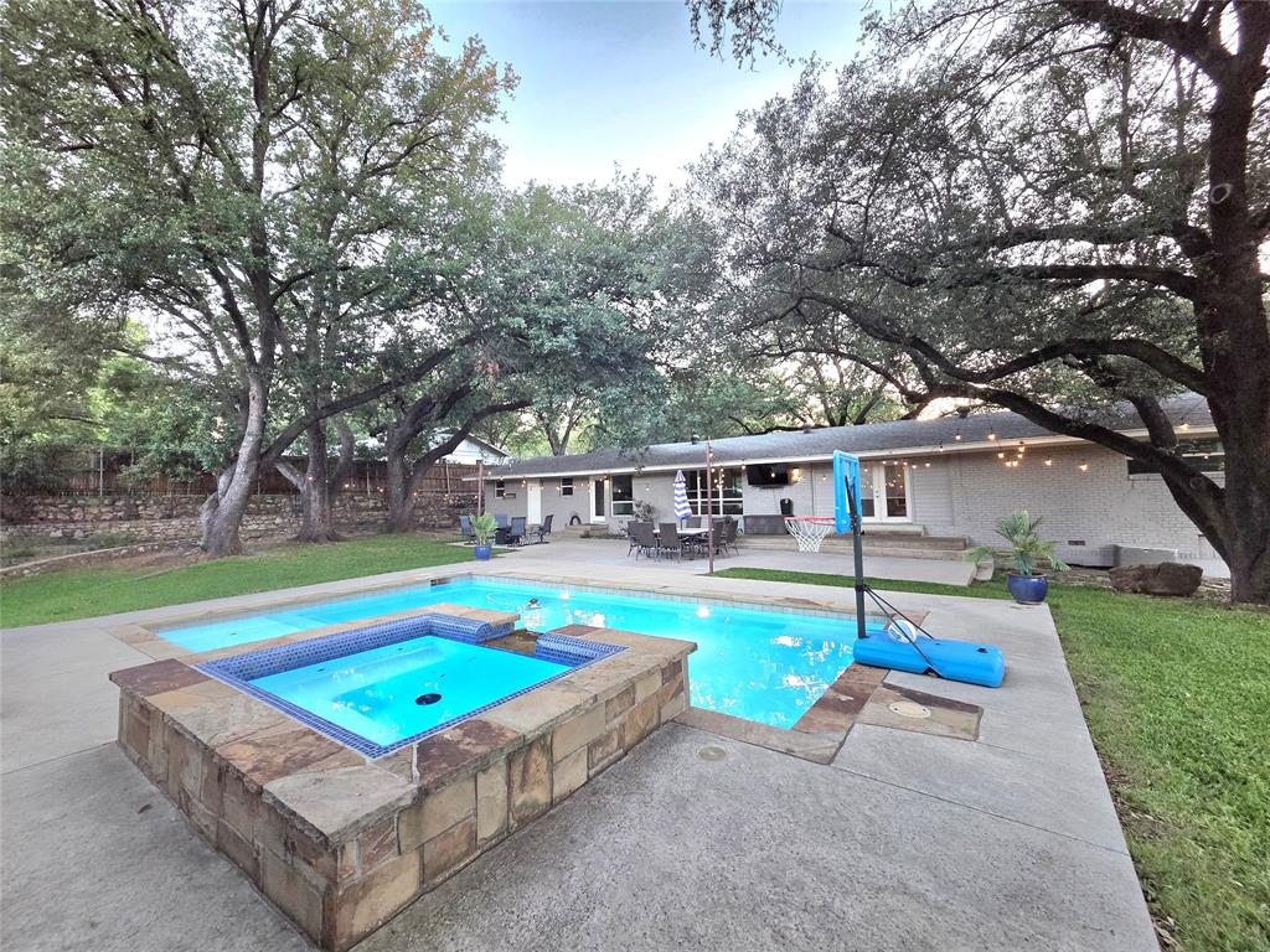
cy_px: 476
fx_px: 477
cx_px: 635
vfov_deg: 89.9
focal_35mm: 13
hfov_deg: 106.2
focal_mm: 2.2
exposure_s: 1/120
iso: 250
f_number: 2.2
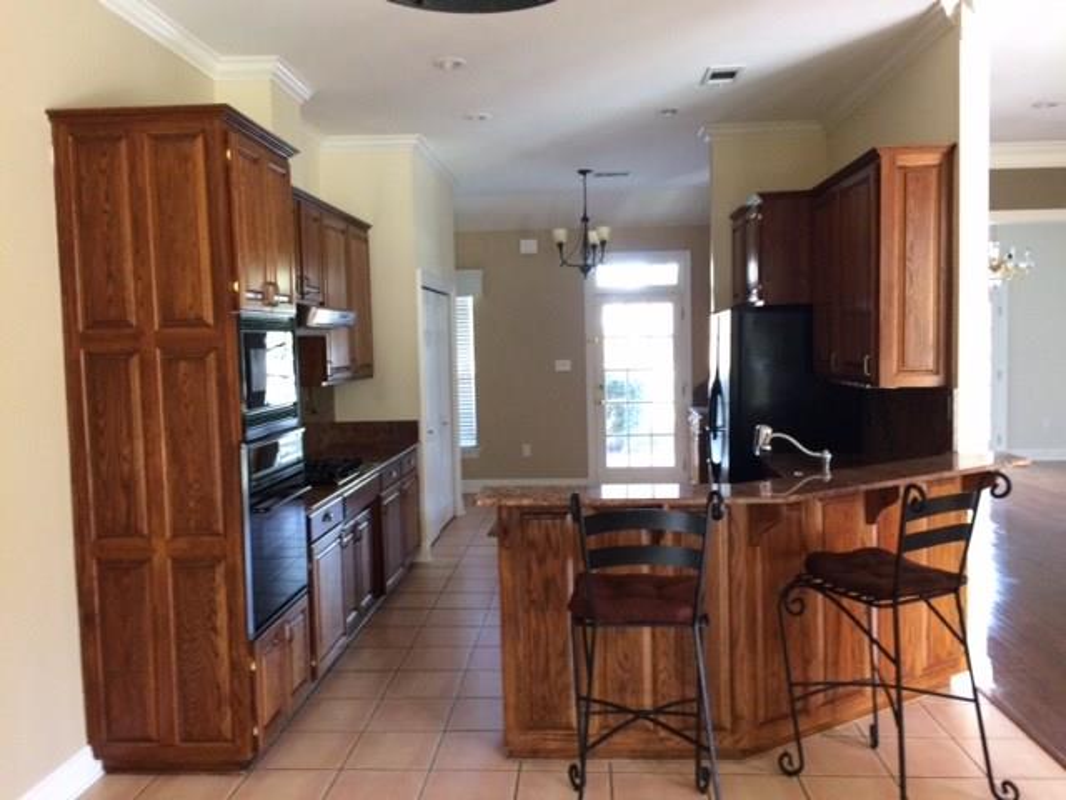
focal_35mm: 29
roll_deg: +0.4
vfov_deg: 48.2
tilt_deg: -6.2
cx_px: 533
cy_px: 400
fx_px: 893
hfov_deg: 61.7
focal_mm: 4.15
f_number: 2.2
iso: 125
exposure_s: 1/30
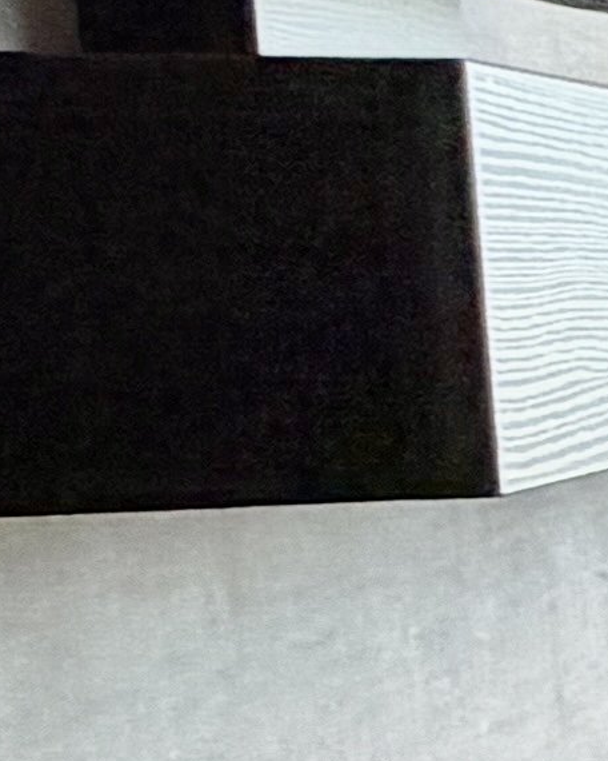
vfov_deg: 14.1
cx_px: 3625
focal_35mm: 137
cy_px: 434
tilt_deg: -5.1
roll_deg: +0.9
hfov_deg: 5.2
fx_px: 3082
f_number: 2.2
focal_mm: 2.22
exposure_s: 1/100
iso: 125
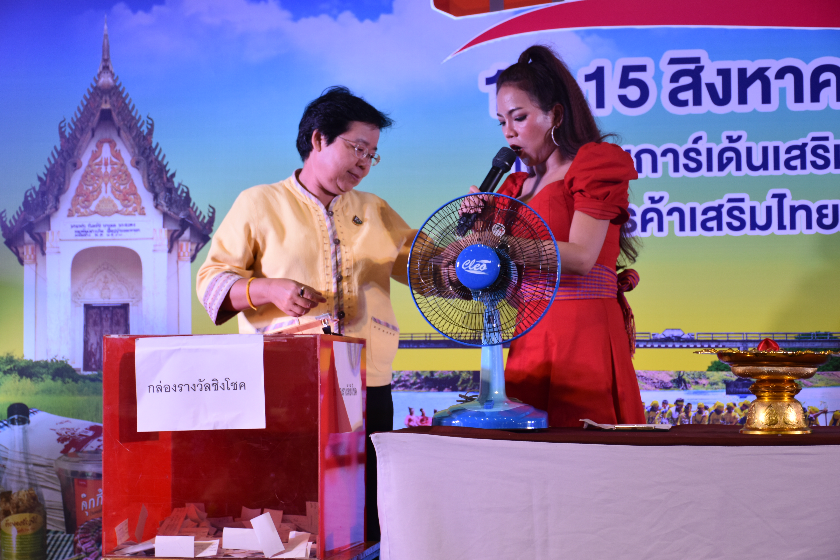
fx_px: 1820
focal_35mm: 78
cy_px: 280
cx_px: 420
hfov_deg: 26.0
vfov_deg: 17.5
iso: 400
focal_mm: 52
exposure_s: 1/100
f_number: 4.8
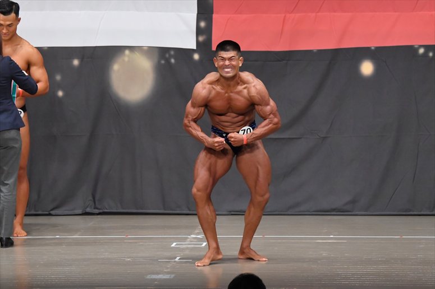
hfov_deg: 10.2
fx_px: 2440
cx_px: 218
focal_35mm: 202
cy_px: 144
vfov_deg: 6.8
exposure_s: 1/400
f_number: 5.6
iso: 6400
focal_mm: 135
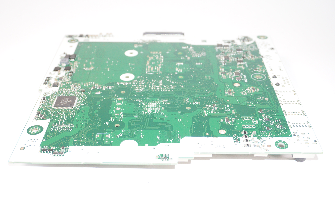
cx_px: 168
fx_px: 404
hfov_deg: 45.0
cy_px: 112
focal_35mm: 44
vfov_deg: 30.8
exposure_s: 1/125
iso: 320
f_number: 5.6
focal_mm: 29
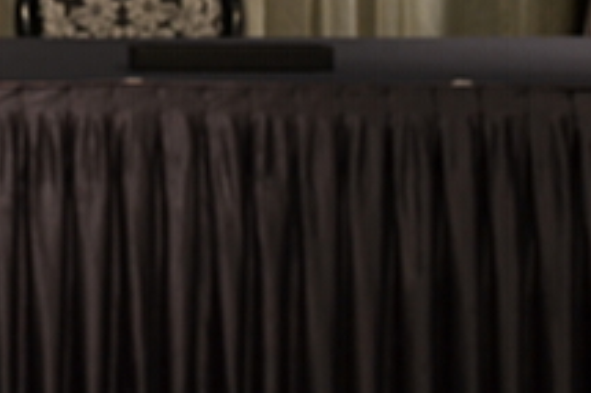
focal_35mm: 156
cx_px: -360
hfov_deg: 12.4
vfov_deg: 8.4
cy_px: -333
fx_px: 2559
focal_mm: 28
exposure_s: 1/60
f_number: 4
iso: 500
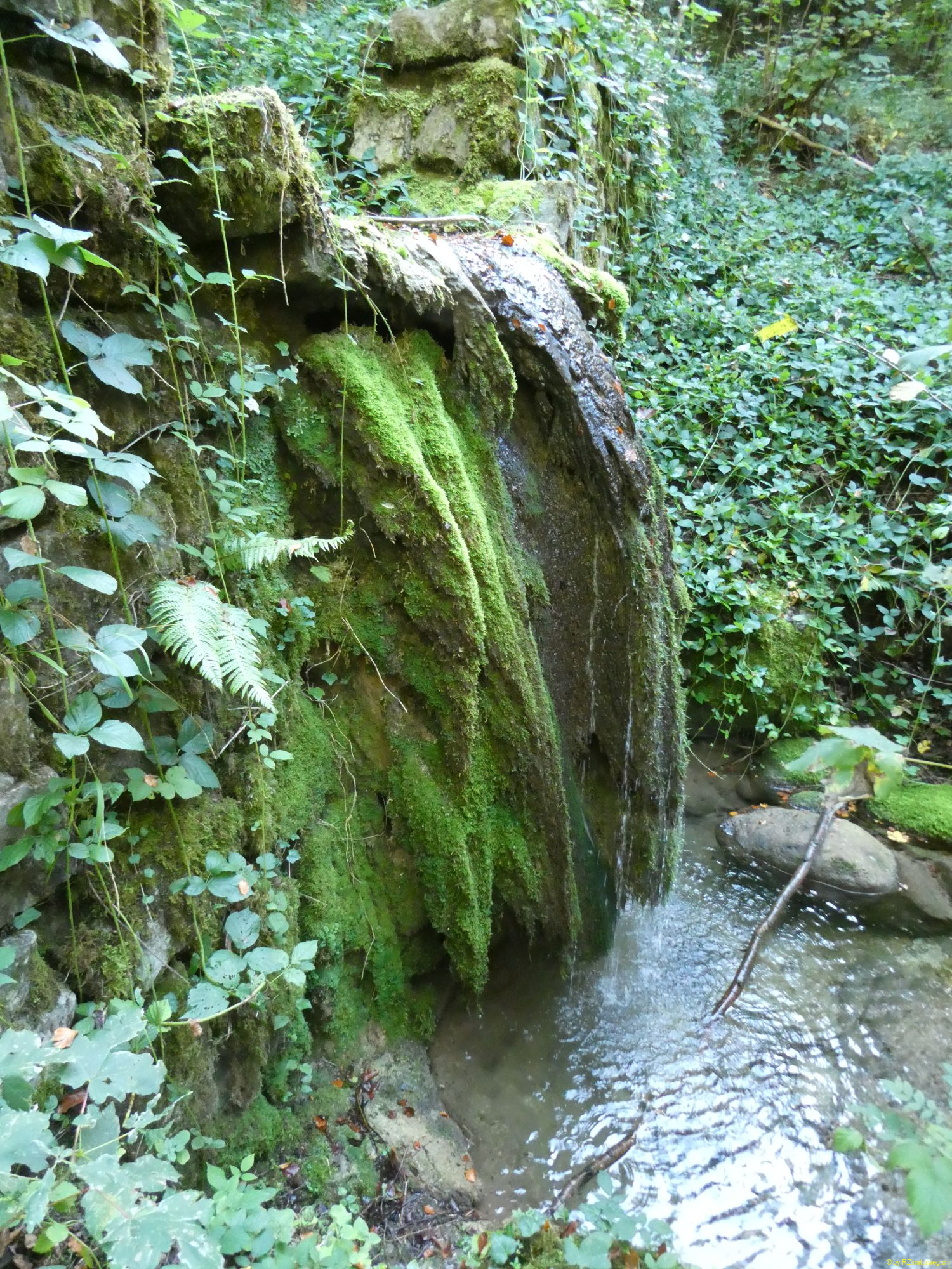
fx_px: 880
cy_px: 634
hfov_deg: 56.8
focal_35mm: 24
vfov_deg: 71.6
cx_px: 476
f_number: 3.3
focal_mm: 4.3
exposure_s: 1/60
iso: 1250
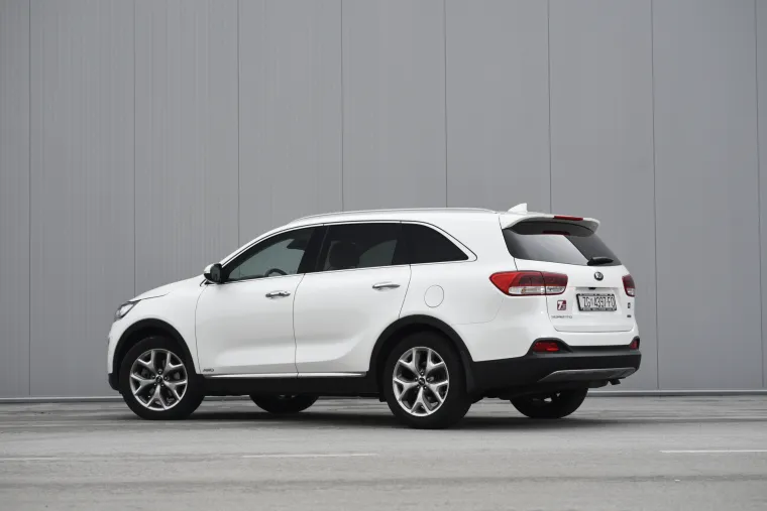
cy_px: 256
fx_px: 1811
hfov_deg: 23.9
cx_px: 384
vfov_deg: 16.1
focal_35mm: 85
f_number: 4
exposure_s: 1/125
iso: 160
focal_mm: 85
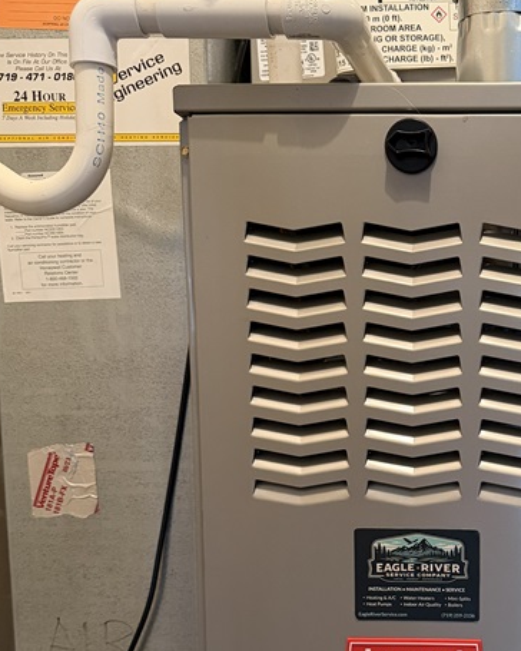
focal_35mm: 48
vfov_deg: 38.1
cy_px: 466
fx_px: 925
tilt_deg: -7.3
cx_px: 482
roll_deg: +0.0
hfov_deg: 29.9
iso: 500
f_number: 1.78
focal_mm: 6.76
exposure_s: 1/60
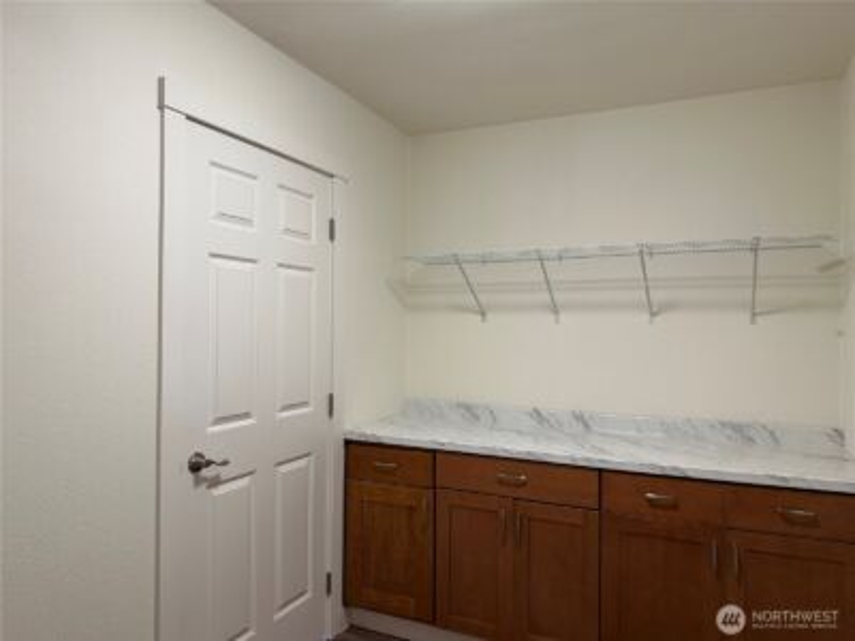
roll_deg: -0.2
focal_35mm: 24
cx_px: 428
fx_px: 593
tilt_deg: +0.7
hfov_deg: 71.6
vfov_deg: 56.8
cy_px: 320
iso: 160
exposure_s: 1/60
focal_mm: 6.86
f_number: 1.78
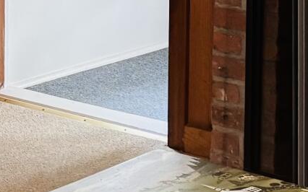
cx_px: -87
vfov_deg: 6.6
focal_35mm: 194
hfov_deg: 10.6
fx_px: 1628
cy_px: -164
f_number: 1.6
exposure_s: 1/60
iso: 160
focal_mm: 5.96
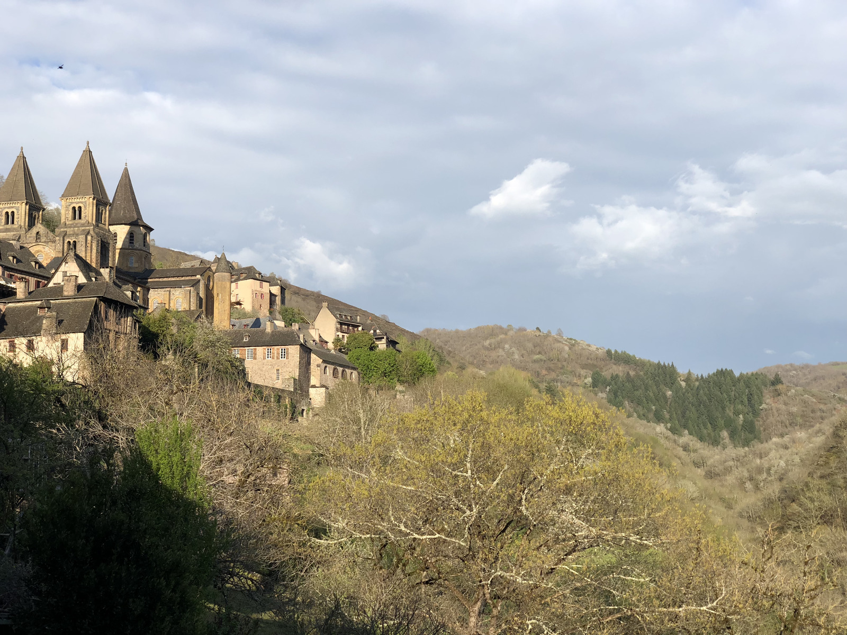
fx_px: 1272
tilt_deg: +8.8
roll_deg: +0.6
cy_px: 318
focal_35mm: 52
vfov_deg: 28.0
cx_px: 424
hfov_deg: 36.8
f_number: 2.4
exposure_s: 1/857
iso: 16
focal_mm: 6
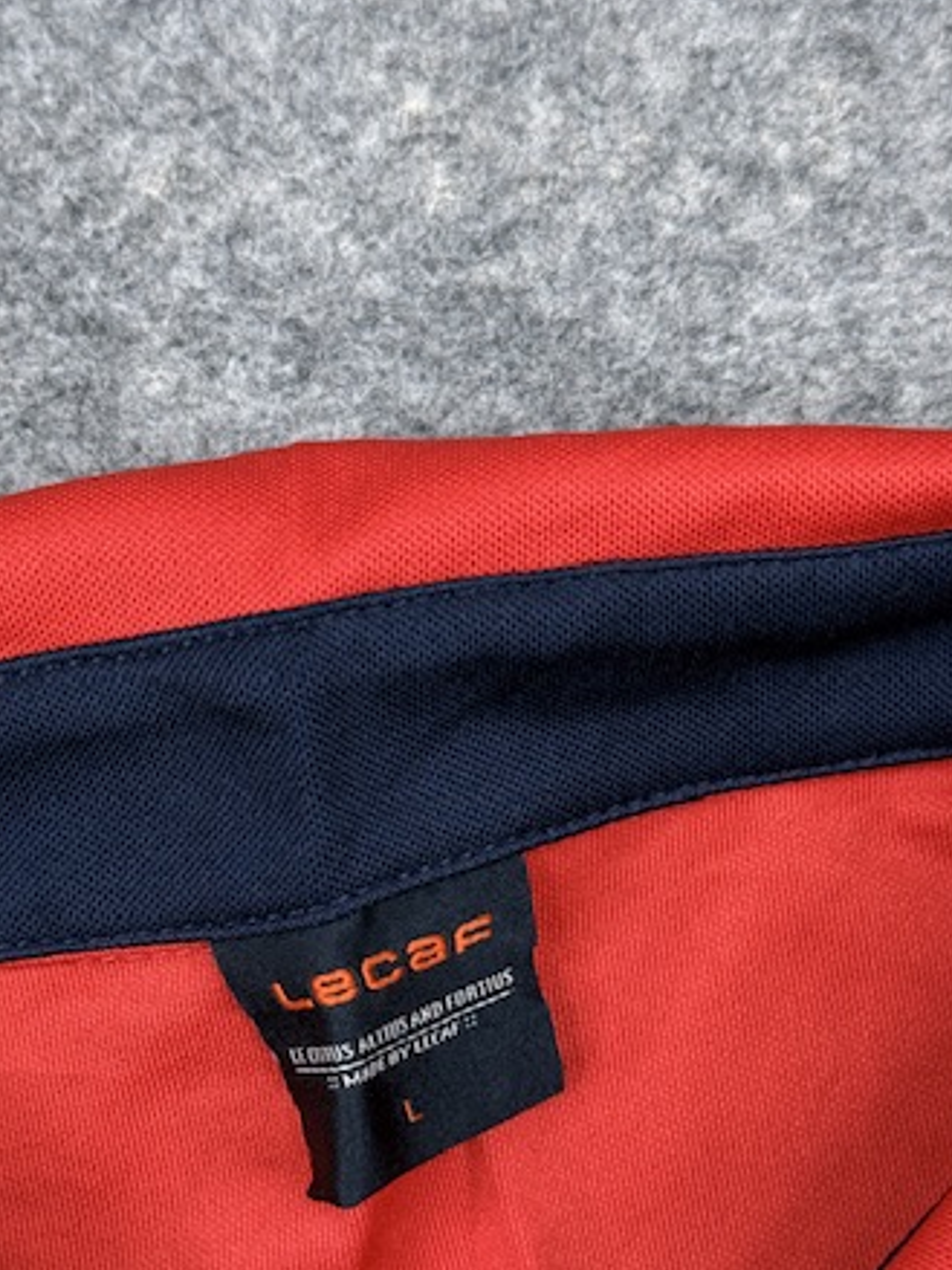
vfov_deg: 27.7
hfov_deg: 21.0
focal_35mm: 70
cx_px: 388
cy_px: 796
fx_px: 2568
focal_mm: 6.76
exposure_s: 1/100
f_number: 1.78
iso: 100
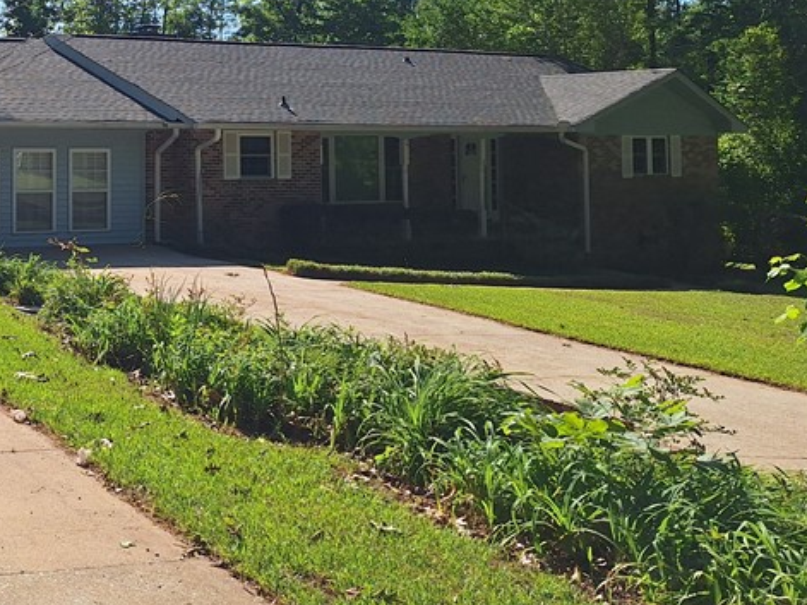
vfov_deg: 28.1
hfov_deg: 34.1
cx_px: -36
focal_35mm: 50
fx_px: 1165
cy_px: 69
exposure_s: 1/4219
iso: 40
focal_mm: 5.54
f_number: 1.8
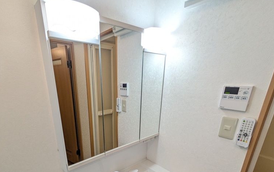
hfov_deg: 87.5
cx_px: 119
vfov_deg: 59.3
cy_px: 127
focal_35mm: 19
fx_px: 142
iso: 58
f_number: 2.2
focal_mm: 1.83
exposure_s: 1/60
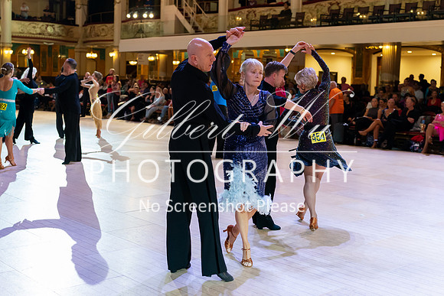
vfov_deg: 28.0
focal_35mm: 48
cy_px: 116
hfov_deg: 41.0
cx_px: 221
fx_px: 593
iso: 4000
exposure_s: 1/800
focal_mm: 37
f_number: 2.5
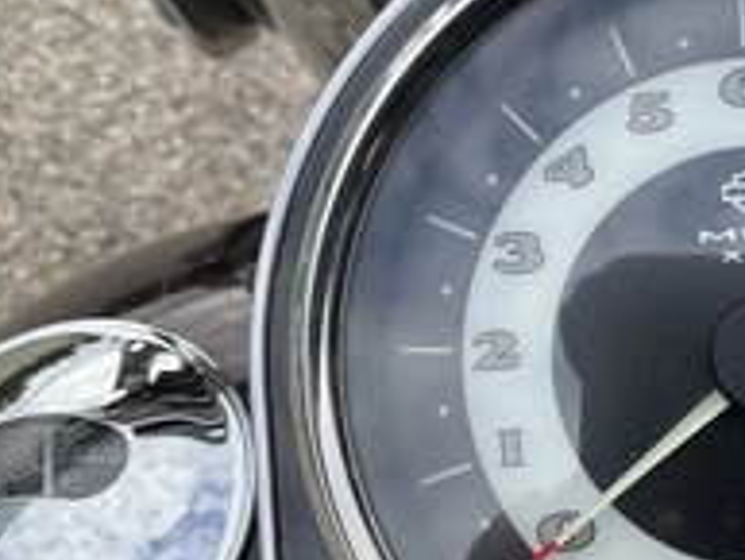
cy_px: 378
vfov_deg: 24.3
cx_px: 687
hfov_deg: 30.6
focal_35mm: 60
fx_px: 1292
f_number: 1.8
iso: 25
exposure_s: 1/574
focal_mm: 3
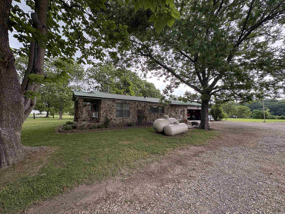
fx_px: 115
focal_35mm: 14
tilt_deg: +3.8
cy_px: 107
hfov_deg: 102.1
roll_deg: +0.2
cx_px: 142
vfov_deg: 85.7
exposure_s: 1/144
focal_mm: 2.22
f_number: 2.2
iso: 64
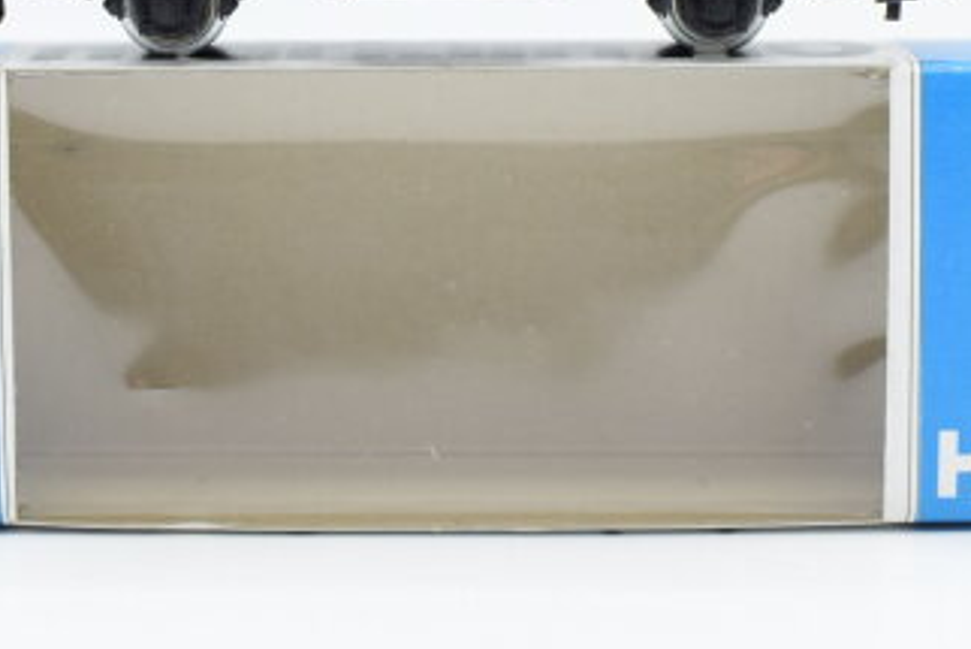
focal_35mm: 98
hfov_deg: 20.8
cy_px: 80
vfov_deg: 13.9
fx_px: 2643
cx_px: 419
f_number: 8
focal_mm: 35
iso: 320
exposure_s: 1/125
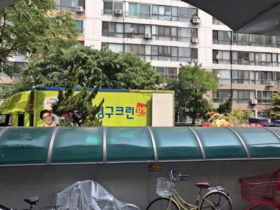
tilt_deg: +2.4
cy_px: 105
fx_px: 226
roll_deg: -0.5
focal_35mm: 28
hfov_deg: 63.4
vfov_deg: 49.7
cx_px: 140
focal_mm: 3.99
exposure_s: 1/1153
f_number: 1.8
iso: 20
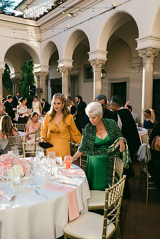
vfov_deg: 54.4
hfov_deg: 37.9
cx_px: 80
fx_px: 233
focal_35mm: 35
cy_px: 120
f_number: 4.5
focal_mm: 35
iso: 64
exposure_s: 1/125
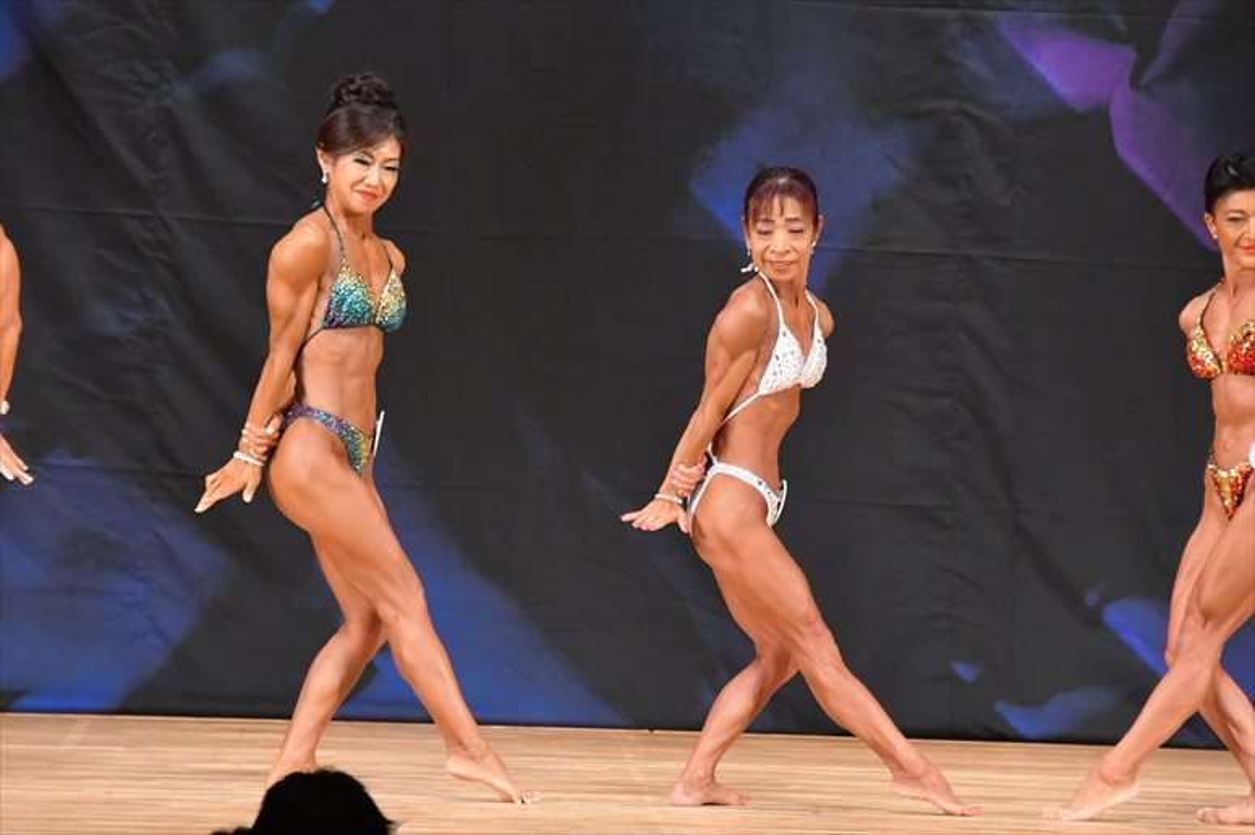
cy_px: 418
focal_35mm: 315
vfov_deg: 4.4
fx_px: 10976
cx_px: 628
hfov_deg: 6.5
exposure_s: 1/400
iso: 7200
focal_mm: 210
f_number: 5.6
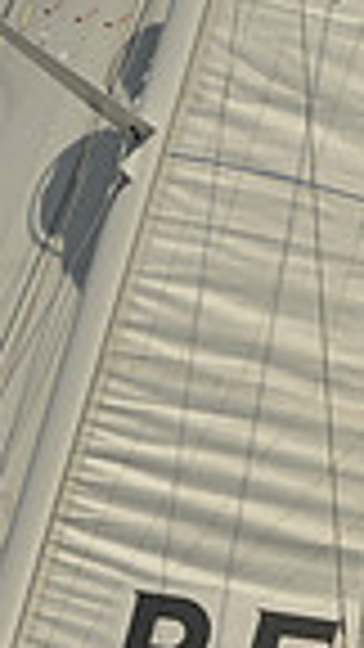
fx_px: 5079
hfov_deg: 4.1
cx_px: 252
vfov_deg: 7.2
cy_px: 740
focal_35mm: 296
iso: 280
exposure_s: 1/1000
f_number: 10
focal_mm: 70
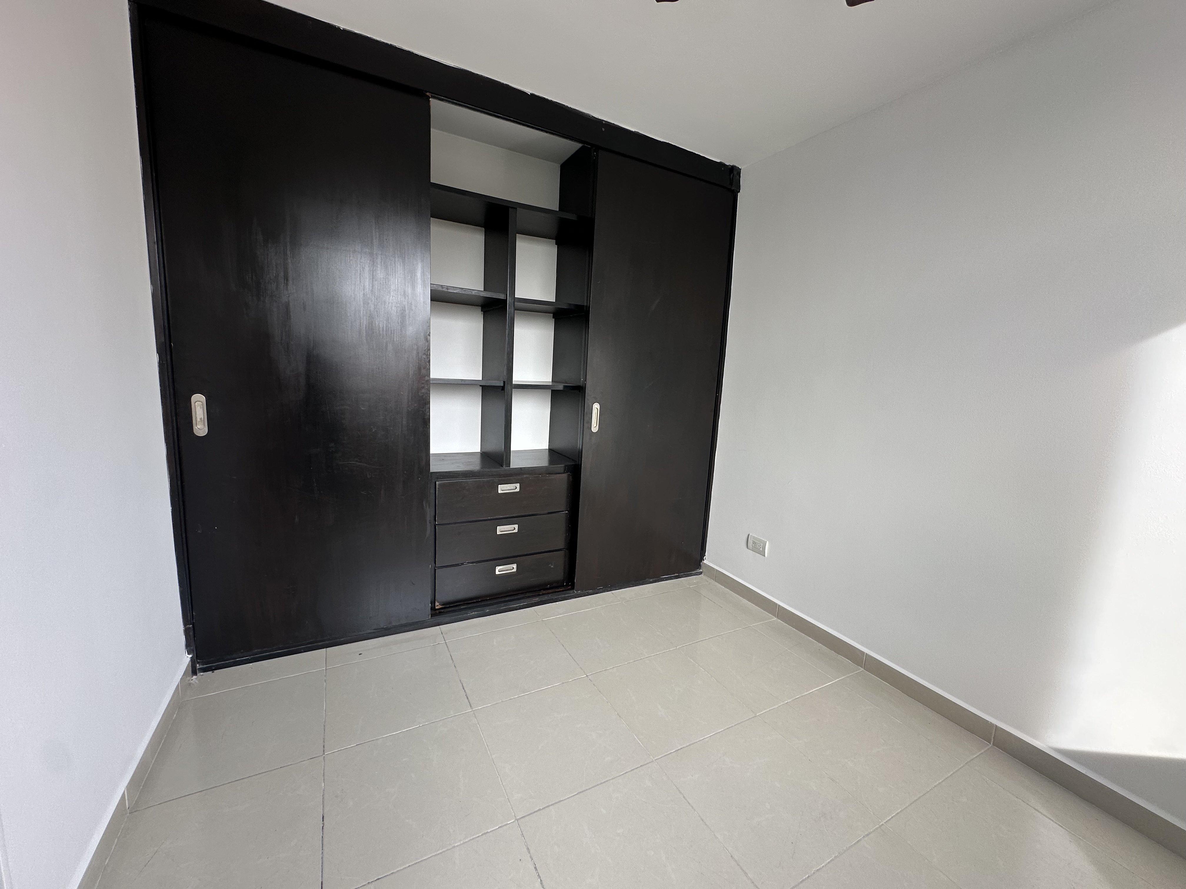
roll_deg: -3.3
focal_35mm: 14
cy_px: 444
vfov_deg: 85.7
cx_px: 593
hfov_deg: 102.1
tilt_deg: -8.4
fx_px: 480
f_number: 2.2
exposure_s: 1/99
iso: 40
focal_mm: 2.22
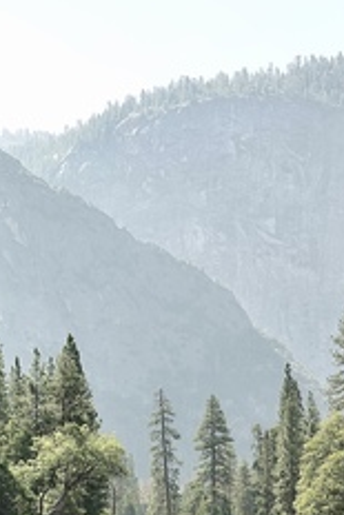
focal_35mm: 130
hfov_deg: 10.5
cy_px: 513
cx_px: 74
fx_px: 1860
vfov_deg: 15.5
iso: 100
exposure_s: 1/100
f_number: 4
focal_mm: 21.32
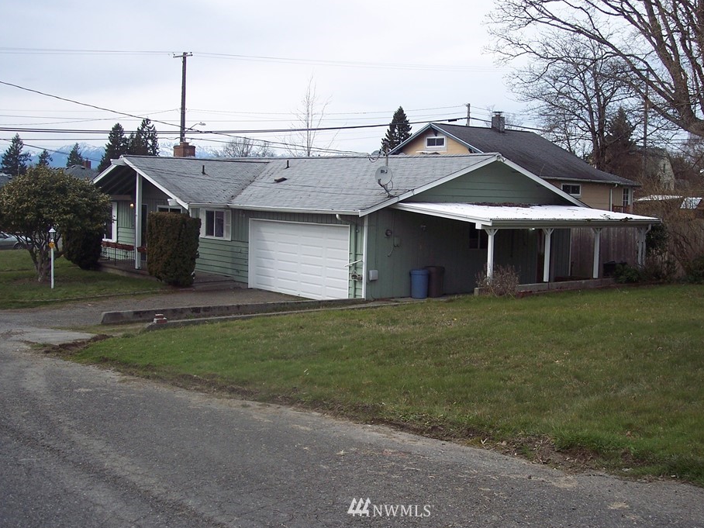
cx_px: 391
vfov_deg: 32.9
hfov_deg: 42.9
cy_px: 239
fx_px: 895
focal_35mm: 44
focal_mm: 8
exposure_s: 1/500
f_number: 3.4
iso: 100
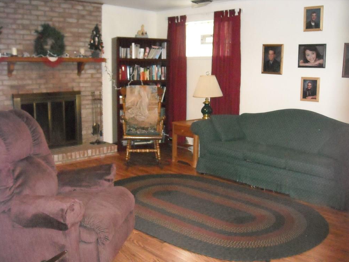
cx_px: 172
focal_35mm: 36
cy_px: 133
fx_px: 363
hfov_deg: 51.4
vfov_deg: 39.7
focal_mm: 5.7
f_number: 2.8
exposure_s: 1/60
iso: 1345
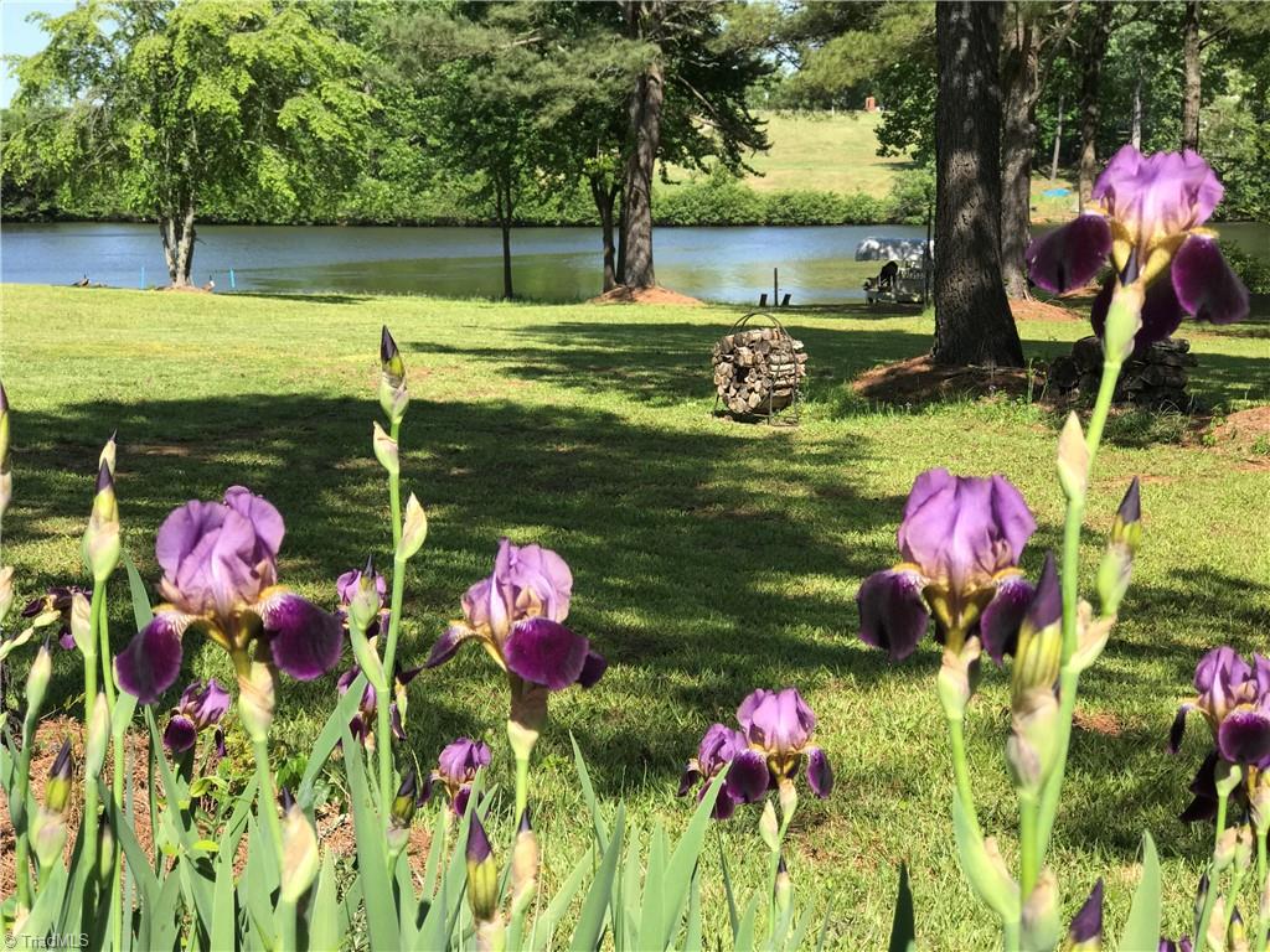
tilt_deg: -8.4
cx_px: 635
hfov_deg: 33.8
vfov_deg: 25.7
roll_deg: +1.6
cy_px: 476
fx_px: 2091
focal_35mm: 57
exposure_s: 1/479
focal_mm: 6.6
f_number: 2.8
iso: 20
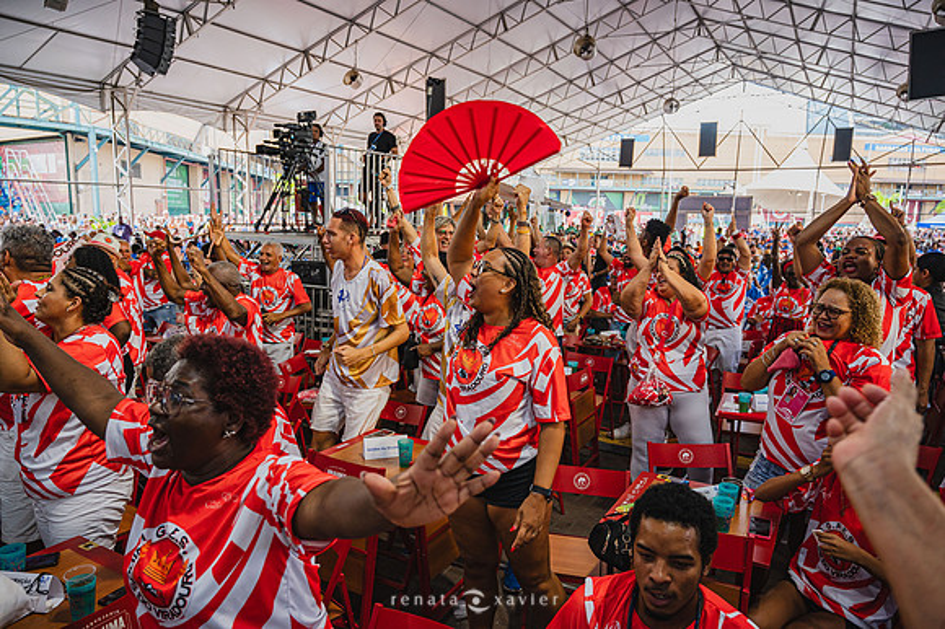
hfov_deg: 73.8
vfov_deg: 53.1
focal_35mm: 24
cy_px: 314
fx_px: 630
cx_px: 472
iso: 1000
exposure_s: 1/320
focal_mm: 24
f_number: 4
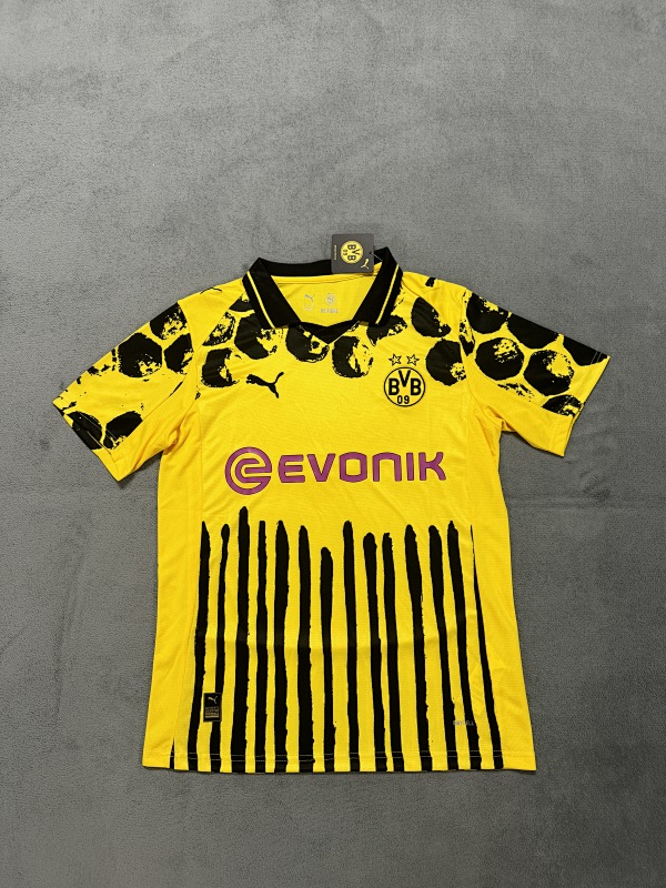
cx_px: 333
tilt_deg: -76.9
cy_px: 444
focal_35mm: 24
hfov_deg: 56.8
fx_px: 616
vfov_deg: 71.6
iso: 125
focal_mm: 6.76
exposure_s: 1/50
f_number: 1.78
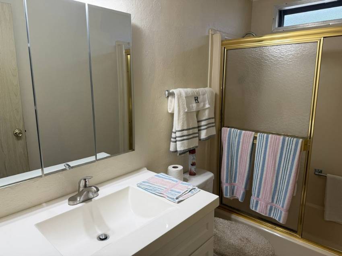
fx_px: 237
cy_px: 128
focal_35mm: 24
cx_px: 171
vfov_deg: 56.8
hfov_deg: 71.6
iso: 80
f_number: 1.78
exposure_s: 1/148
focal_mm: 6.76
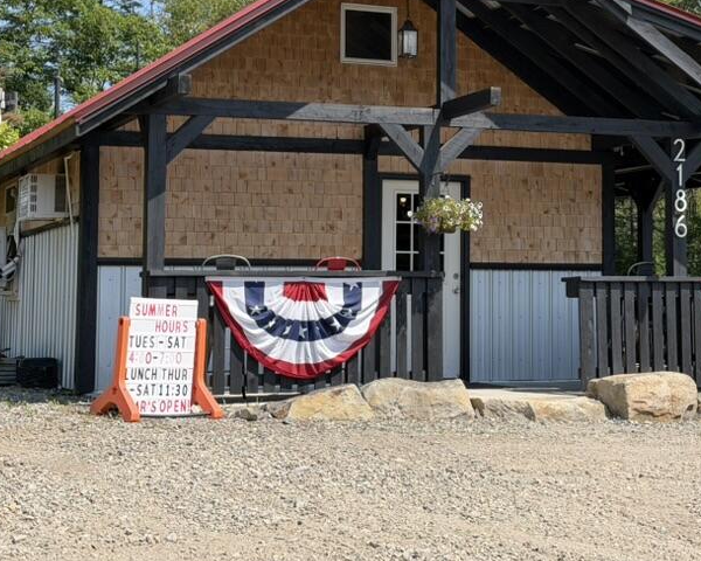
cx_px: 473
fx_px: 1660
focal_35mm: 80
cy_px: 143
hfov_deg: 23.7
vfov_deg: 19.1
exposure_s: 1/3378
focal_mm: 6.76
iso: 64
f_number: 1.78
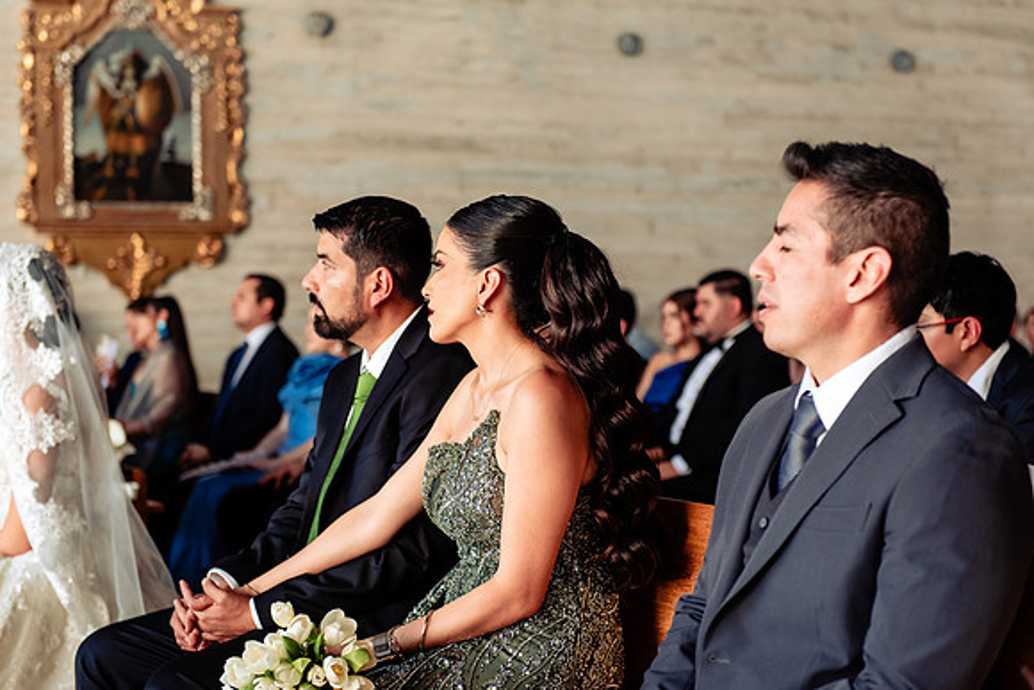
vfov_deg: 19.7
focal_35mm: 69
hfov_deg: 29.2
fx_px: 1985
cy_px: 345
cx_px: 517
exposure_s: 1/400
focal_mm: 66
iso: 800
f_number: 3.2
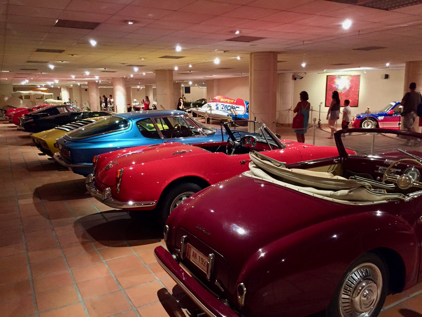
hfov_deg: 61.7
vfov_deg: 48.2
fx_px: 354
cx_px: 211
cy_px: 158
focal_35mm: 29
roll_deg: -0.5
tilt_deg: -10.0
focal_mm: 4.15
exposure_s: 1/15
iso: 250
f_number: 2.2
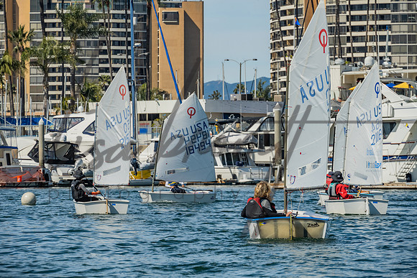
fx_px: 2352
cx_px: 208
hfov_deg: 10.1
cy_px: 139
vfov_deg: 6.8
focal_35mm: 203
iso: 250
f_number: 10
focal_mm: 200
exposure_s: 1/500
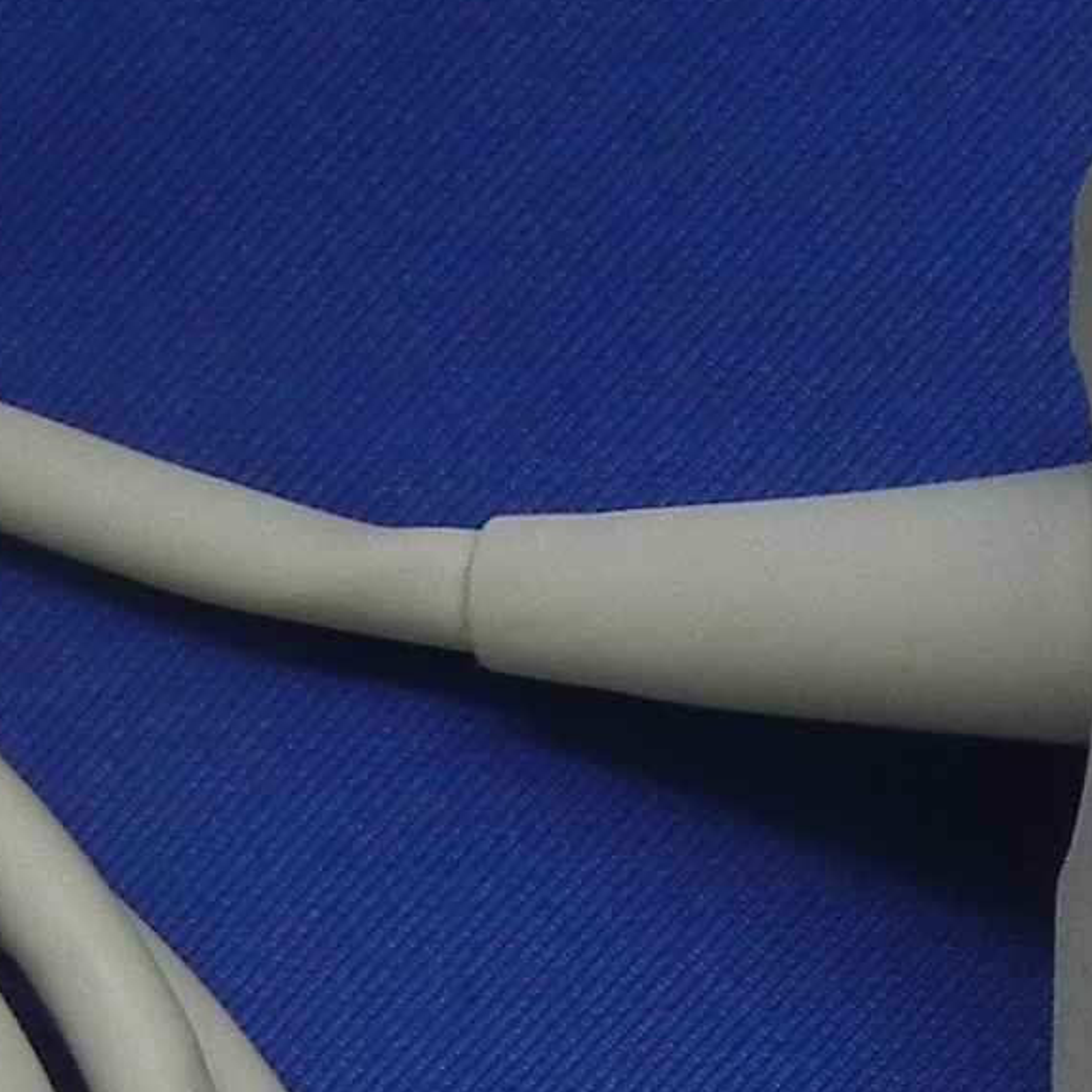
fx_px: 6603
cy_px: 1763
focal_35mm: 185
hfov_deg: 9.4
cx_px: 1130
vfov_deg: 9.1
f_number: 3.5
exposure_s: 1/106
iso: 160
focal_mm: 5.4
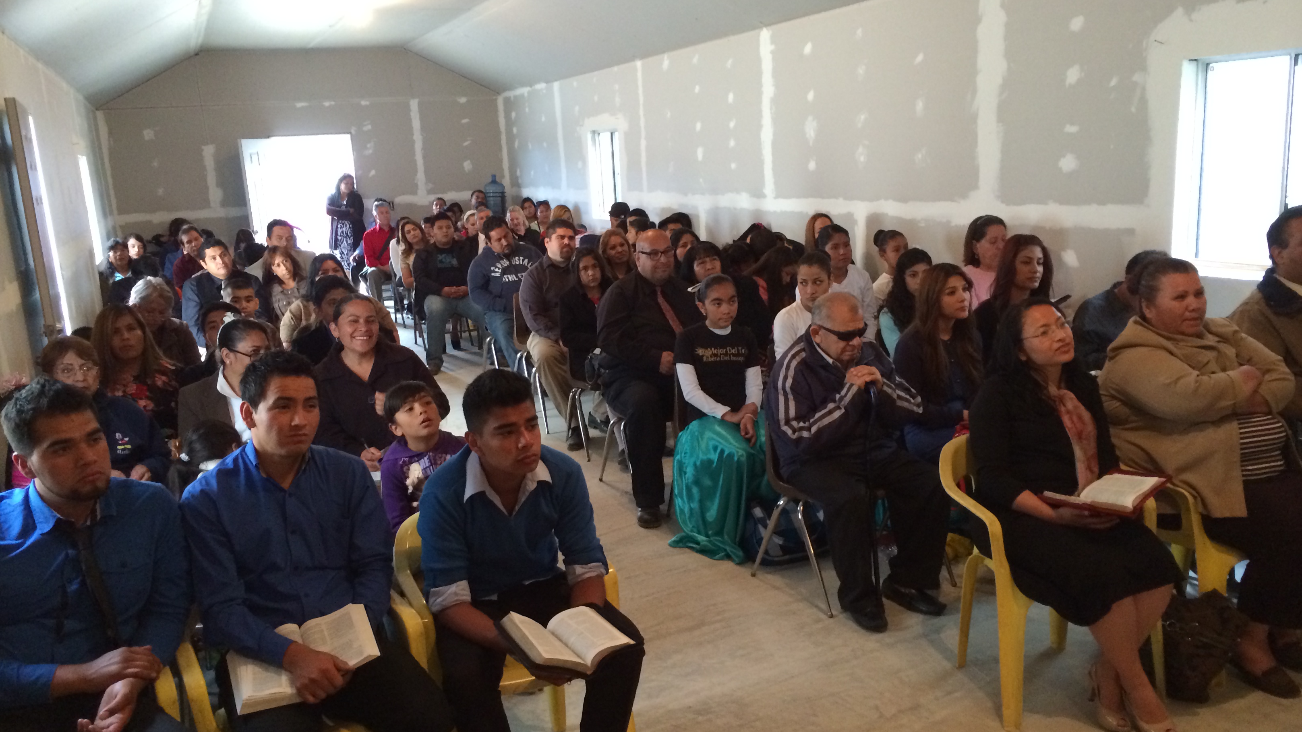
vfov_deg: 35.6
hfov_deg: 59.5
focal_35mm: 33
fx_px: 1139
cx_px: 654
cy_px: 415
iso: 320
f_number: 2.2
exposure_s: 1/30
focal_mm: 4.12
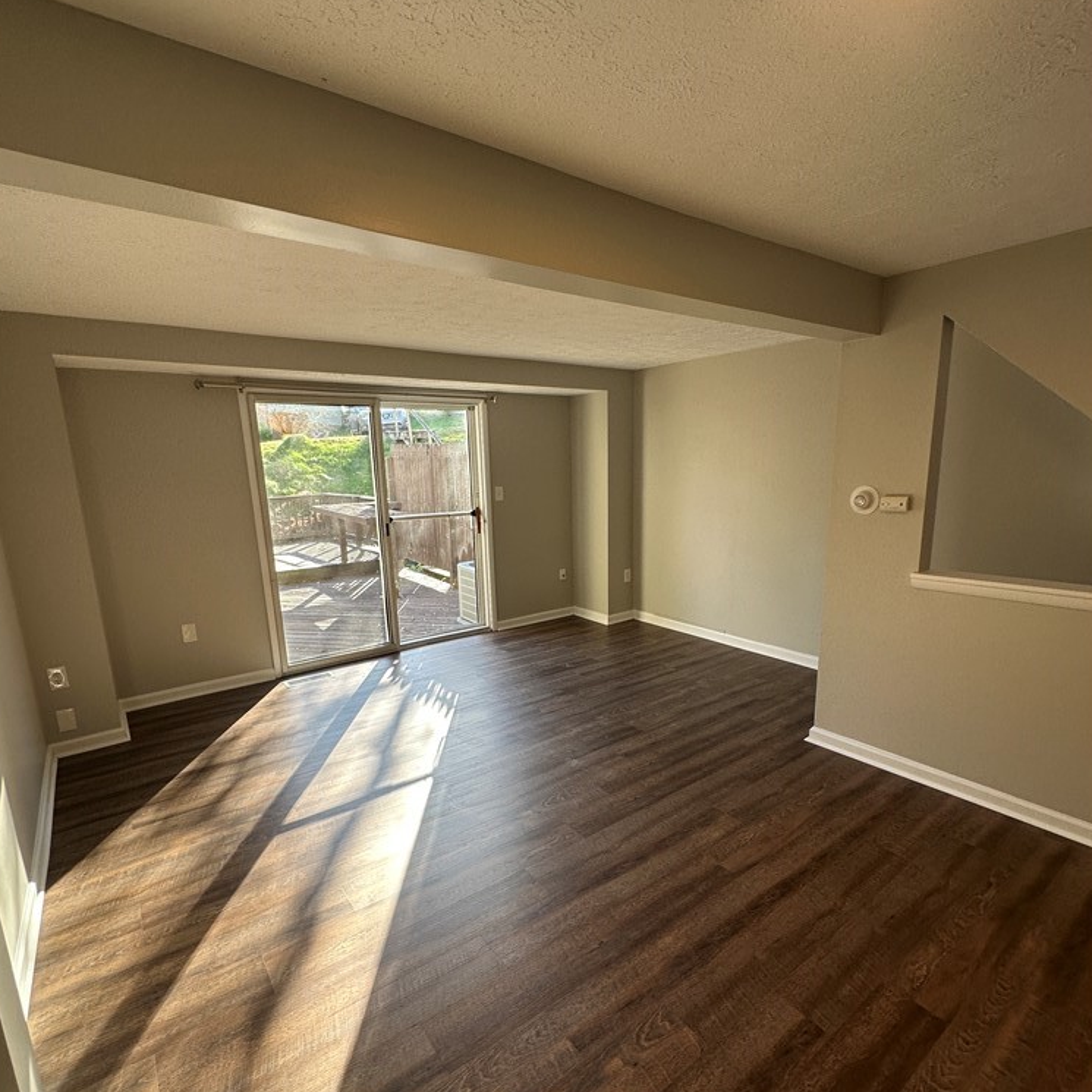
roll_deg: +1.4
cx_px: 541
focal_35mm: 17
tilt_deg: -13.3
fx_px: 607
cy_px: 589
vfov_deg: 83.8
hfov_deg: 84.0
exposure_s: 1/99
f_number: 2.2
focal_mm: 2.22
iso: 64
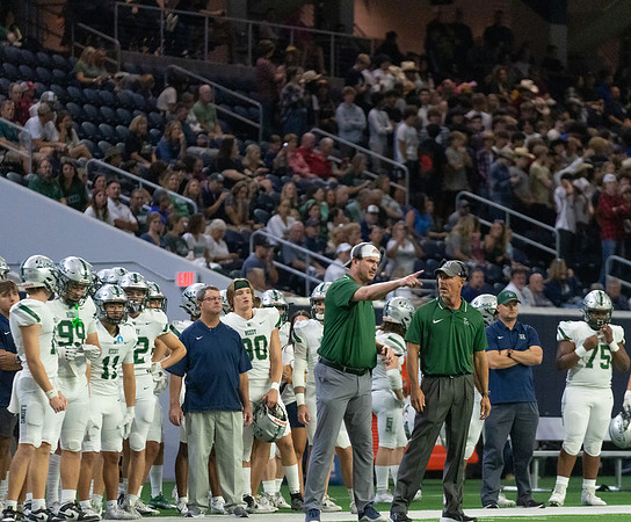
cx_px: 346
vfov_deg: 5.4
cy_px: 316
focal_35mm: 295
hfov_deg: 6.5
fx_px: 5581
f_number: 2.8
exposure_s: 1/1000
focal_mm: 200
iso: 5000
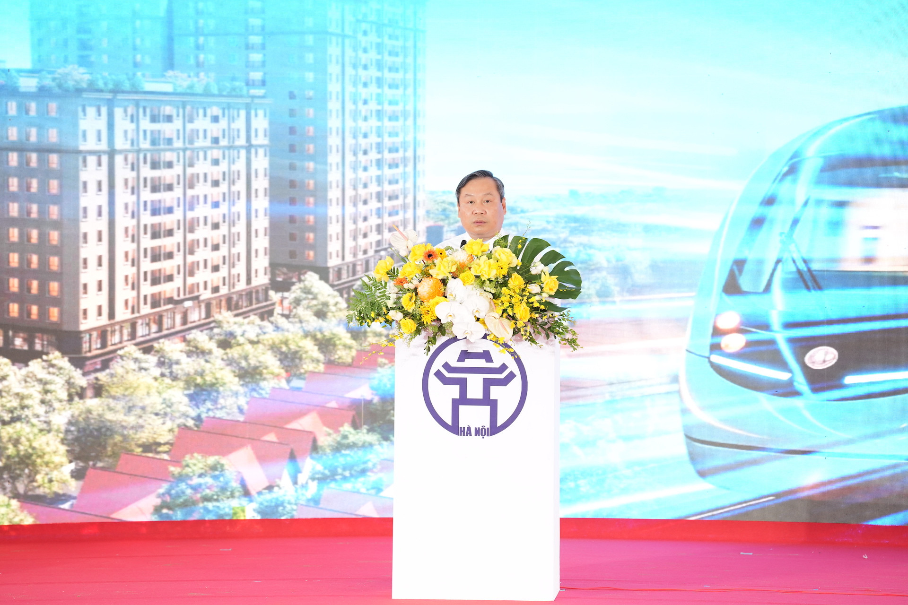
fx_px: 5044
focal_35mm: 200
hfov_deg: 10.3
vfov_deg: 6.9
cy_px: 302
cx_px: 454
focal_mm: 200
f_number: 4.5
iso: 1250
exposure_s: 1/250
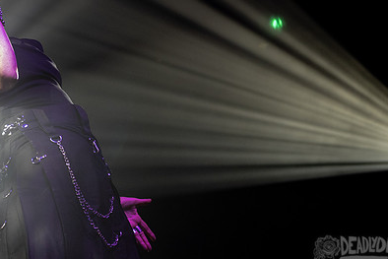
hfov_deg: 16.5
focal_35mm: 123
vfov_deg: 11.1
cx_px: 89
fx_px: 1326
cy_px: 80
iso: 2500
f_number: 3.2
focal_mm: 70
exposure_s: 1/500
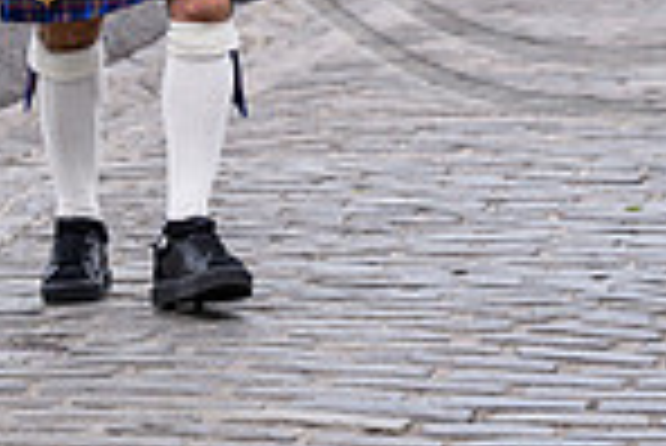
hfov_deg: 5.4
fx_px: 7092
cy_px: -345
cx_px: 612
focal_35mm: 383
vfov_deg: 3.6
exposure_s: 1/800
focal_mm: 98
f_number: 2.8
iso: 500
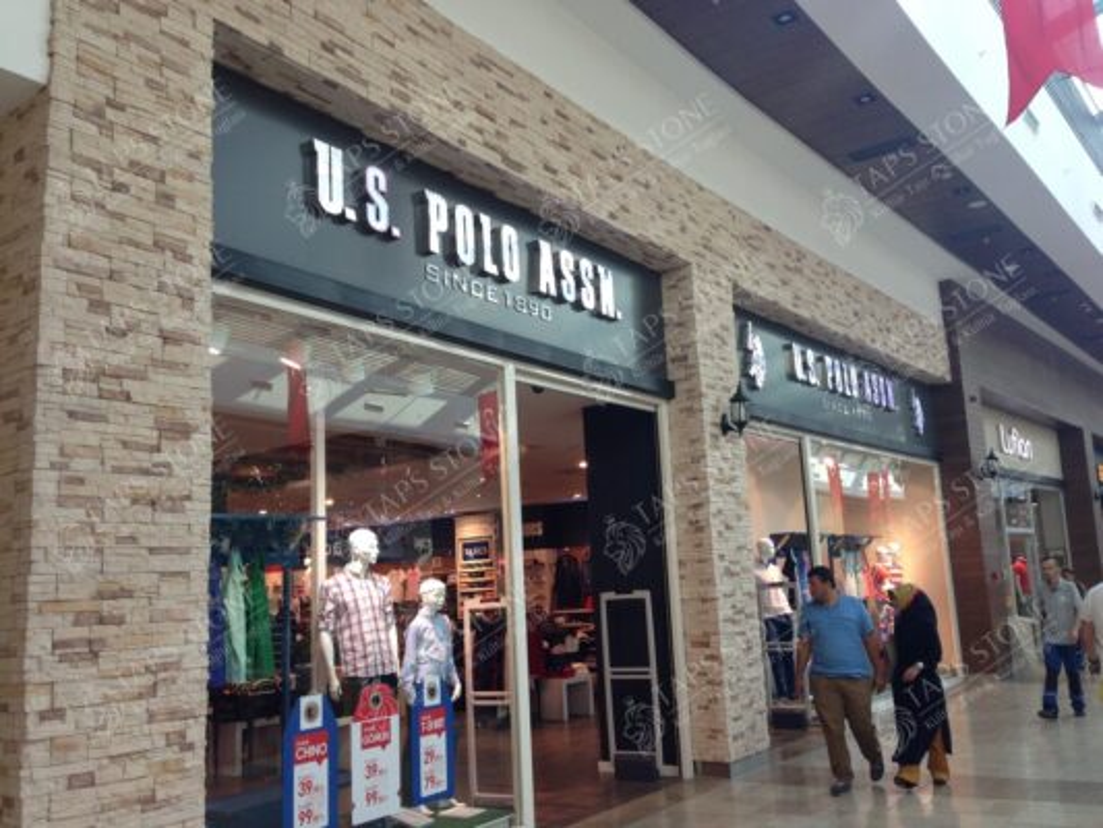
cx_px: 552
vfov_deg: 43.0
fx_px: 1052
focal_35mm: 33
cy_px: 414
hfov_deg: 55.3
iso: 80
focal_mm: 4.12
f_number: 2.4
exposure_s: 1/120
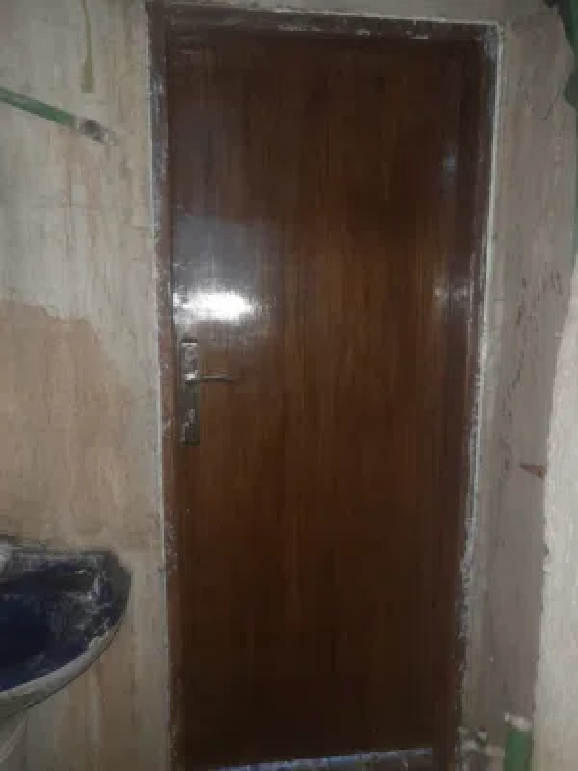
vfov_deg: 69.4
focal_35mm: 25
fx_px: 557
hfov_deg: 54.9
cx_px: 289
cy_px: 386
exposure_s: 1/33
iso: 400
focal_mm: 4.6
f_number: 2
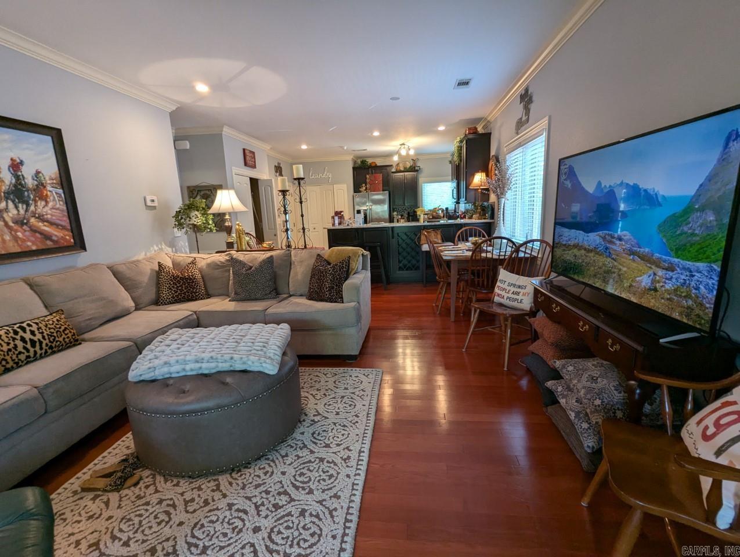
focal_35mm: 16
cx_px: 370
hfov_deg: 94.4
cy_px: 278
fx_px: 343
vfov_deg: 78.2
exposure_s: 1/40
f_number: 2.2
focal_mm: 2.35
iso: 144
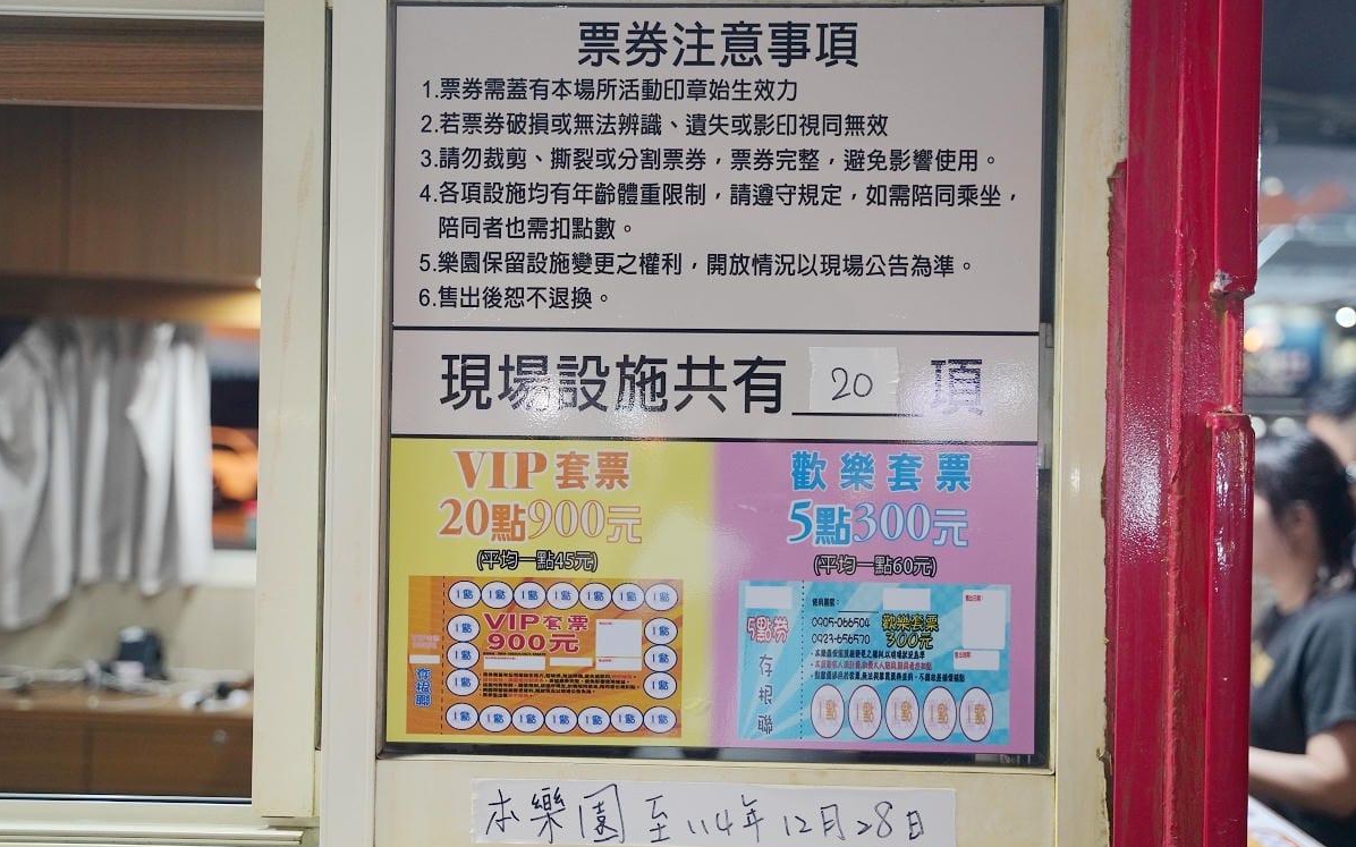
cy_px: 437
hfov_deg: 44.4
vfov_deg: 28.6
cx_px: 678
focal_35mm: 45
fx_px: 1663
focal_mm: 44
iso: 2000
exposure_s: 1/160
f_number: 2.8
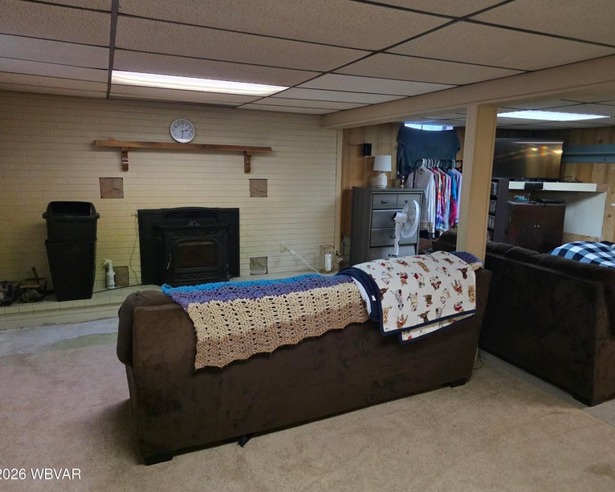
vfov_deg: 56.8
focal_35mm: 25
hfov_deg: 68.0
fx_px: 455
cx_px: 325
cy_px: 241
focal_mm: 6.3
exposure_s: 1/120
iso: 1250
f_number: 1.7
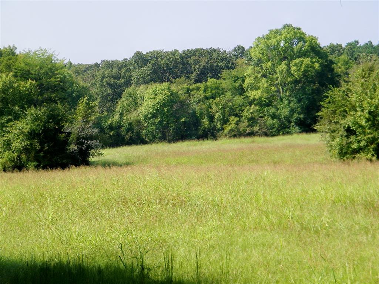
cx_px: 190
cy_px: 142
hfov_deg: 18.5
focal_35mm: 106
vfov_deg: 14.0
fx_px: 1161
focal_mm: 19
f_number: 4.7
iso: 80
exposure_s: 1/400
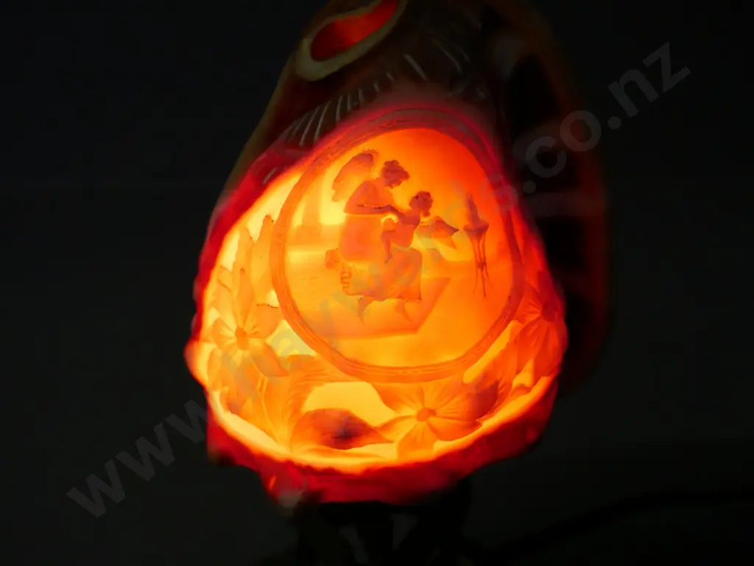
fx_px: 1002
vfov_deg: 31.5
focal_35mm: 46
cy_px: 283
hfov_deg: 41.2
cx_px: 377
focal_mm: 23
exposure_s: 1/1300
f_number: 5
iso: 3200
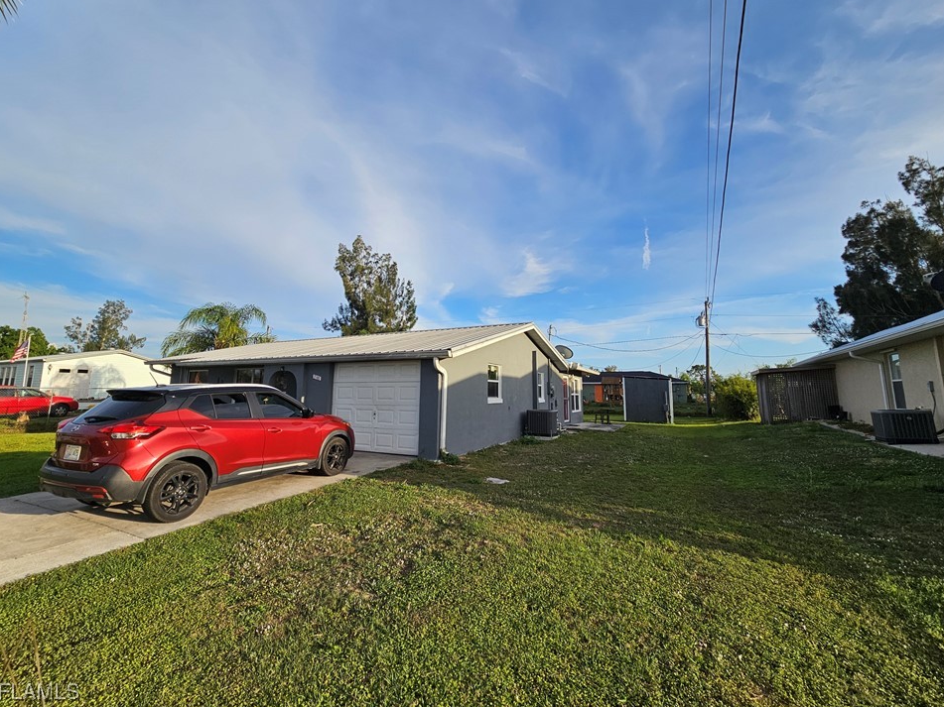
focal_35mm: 14
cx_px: 467
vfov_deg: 85.6
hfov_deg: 102.1
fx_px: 382
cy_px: 333
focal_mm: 2.2
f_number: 2.2
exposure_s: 1/1799
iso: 50
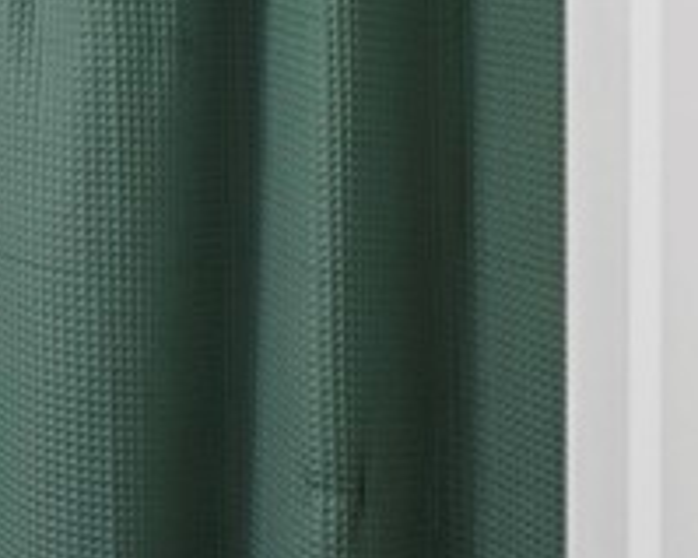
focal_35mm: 82
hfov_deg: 16.3
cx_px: -794
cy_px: -154
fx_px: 1693
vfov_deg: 17.6
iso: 1000
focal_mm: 16
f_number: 4
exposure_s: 1/15
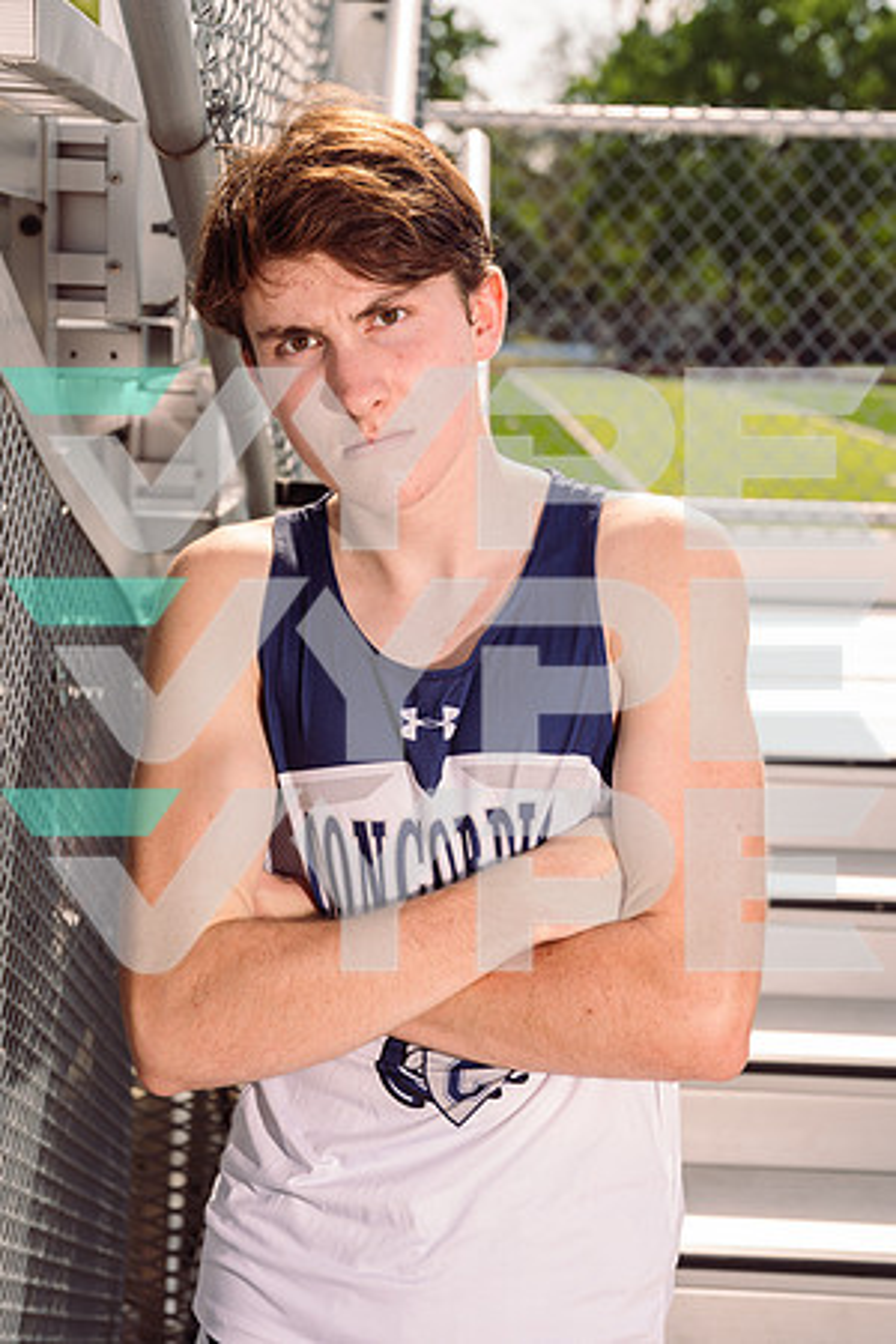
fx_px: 2613
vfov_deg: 28.8
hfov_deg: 19.5
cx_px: 448
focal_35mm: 70
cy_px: 672
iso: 64
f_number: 6.3
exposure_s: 1/250
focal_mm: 70
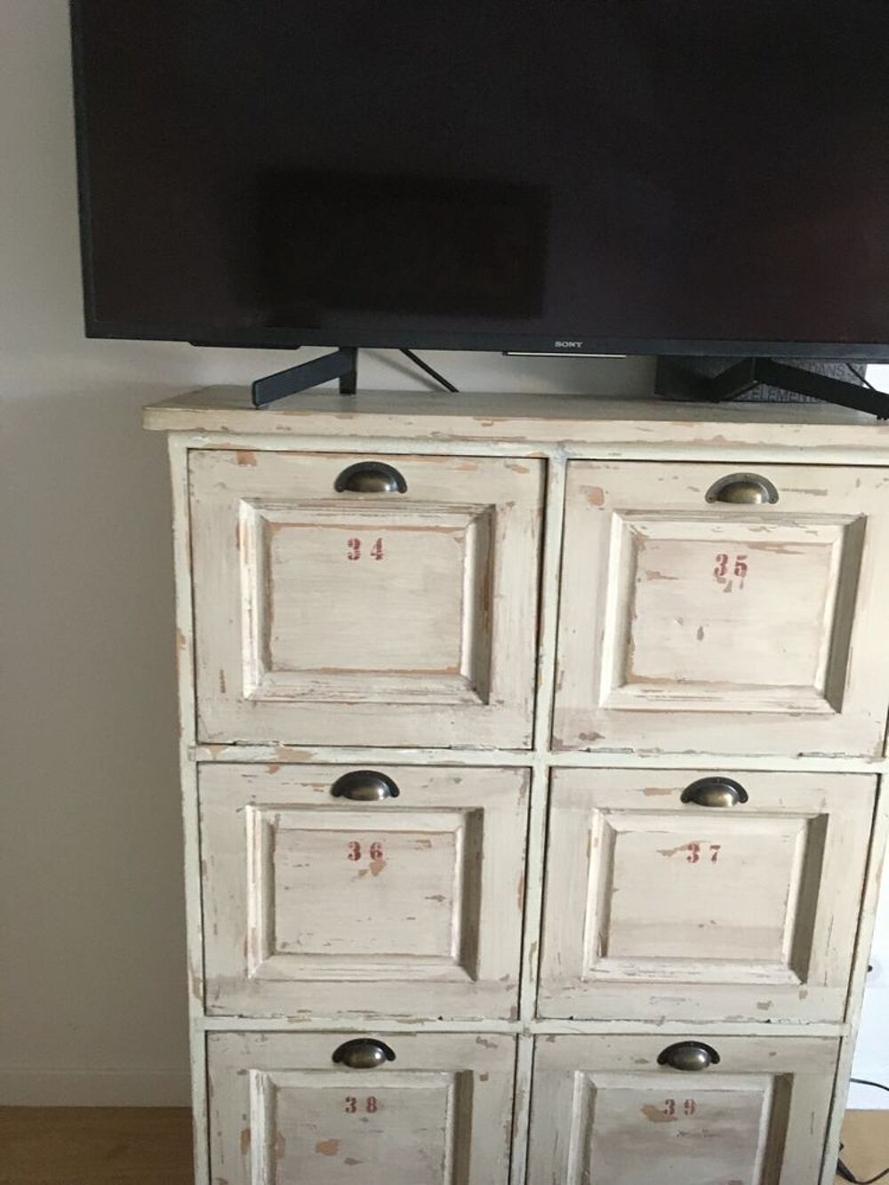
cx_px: 444
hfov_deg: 48.2
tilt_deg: -13.2
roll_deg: -1.6
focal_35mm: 29
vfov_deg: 61.7
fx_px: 993
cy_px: 592
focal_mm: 4.15
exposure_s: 1/25
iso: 200
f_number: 2.2
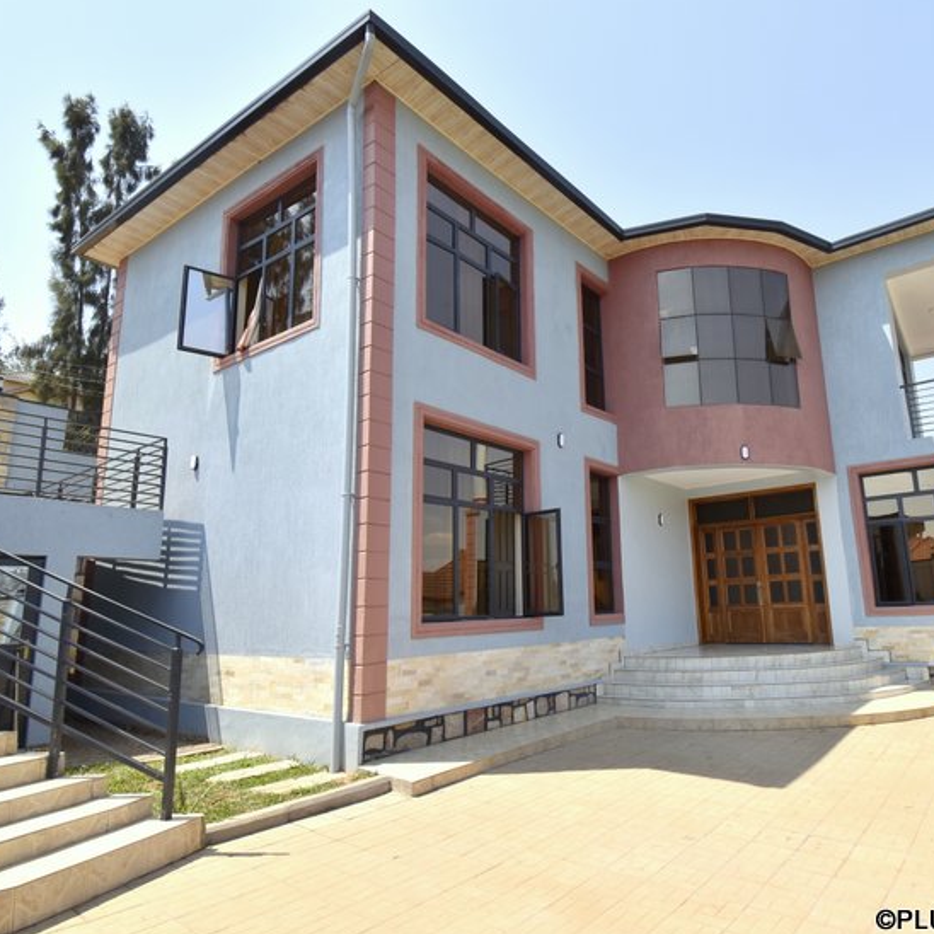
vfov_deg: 74.8
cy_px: 477
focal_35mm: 20
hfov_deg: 73.8
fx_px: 611
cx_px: 573
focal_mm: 10
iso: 100
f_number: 8
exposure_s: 1/320
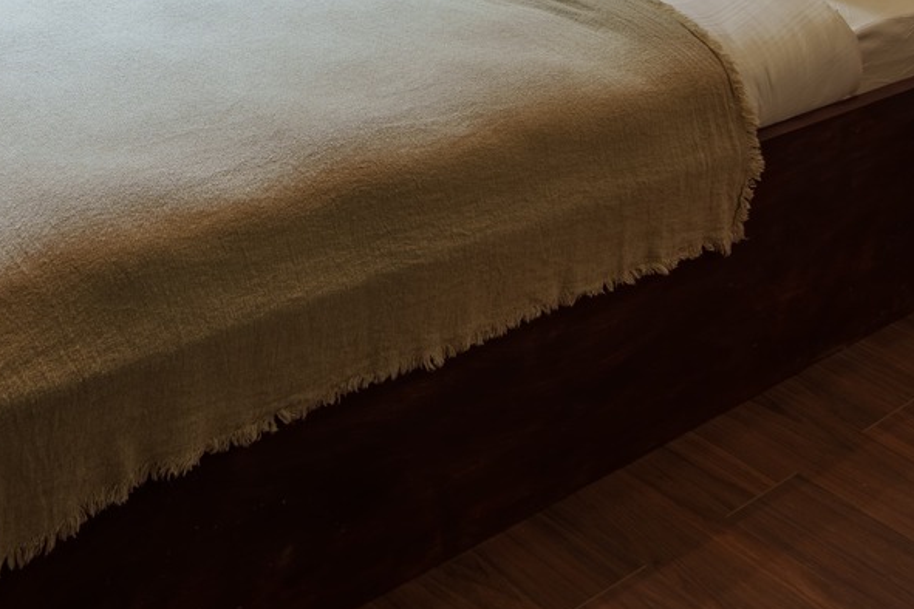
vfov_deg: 23.3
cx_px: 252
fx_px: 1320
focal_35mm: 52
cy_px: -158
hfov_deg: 37.4
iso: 50
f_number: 10
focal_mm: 15
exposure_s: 1/2.5
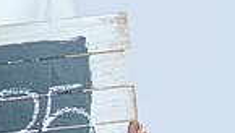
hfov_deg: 8.8
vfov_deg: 5.0
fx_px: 1497
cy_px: -113
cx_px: -97
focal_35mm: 240
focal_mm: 35
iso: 100
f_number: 3.2
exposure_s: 1/250
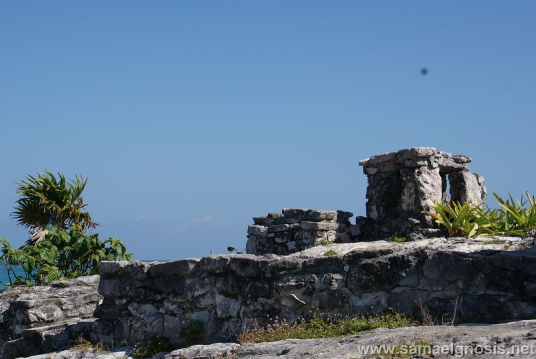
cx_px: 268
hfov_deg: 27.0
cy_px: 180
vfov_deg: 18.2
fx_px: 1118
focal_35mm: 75
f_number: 13
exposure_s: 1/160
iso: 100
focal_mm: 50
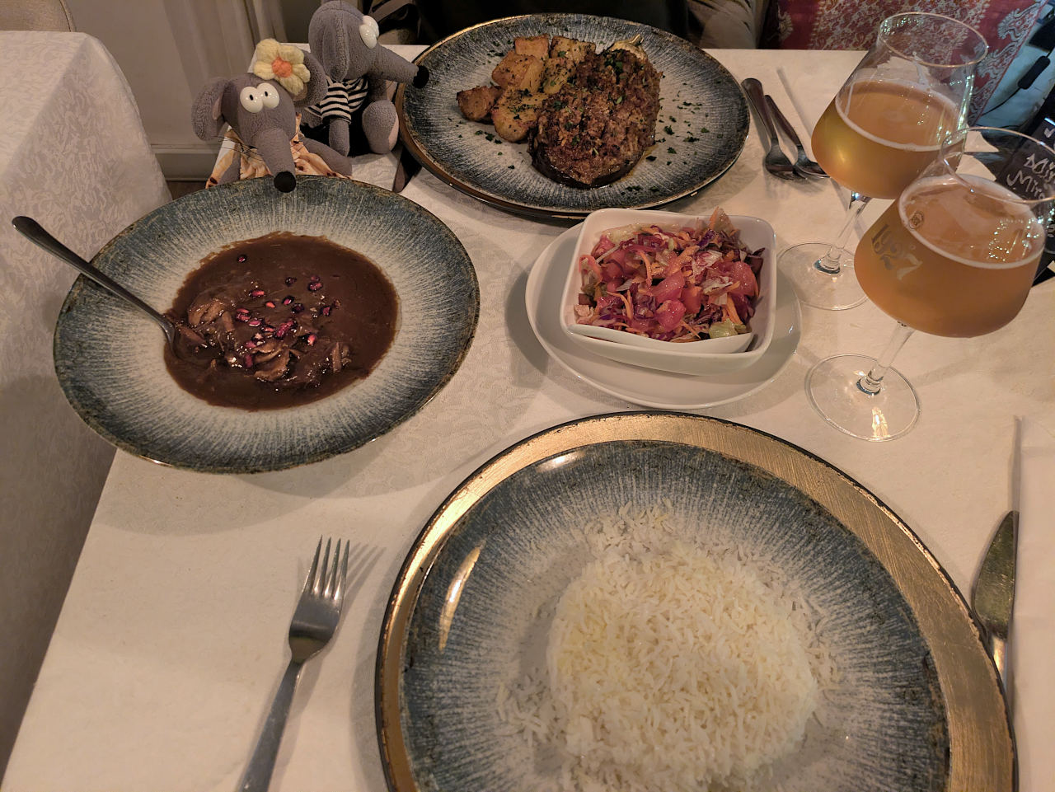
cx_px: 528
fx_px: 762
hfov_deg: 69.4
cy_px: 396
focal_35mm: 25
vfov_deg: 54.9
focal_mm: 5.43
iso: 598
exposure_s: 1/25
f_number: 1.89
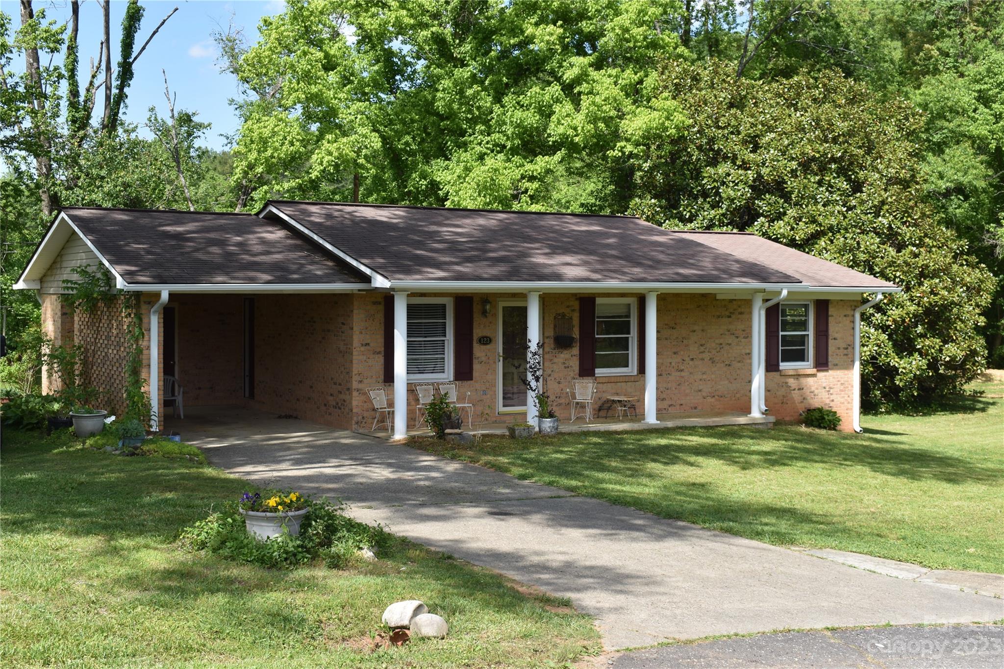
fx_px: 1297
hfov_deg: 42.3
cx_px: 502
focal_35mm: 46
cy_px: 334
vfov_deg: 28.9
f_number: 8
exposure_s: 1/200
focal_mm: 31
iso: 100
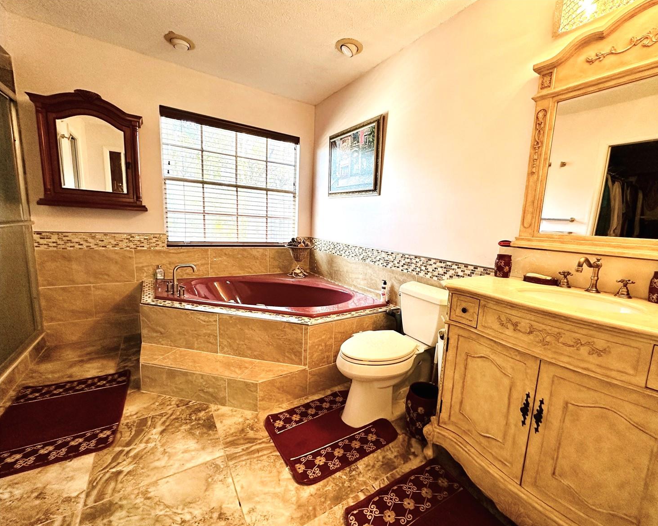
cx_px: 360
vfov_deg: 84.0
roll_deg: -2.7
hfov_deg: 96.5
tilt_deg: -9.1
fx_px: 292
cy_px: 269
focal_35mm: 15
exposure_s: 1/120
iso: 200
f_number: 2.2
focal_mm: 2.22
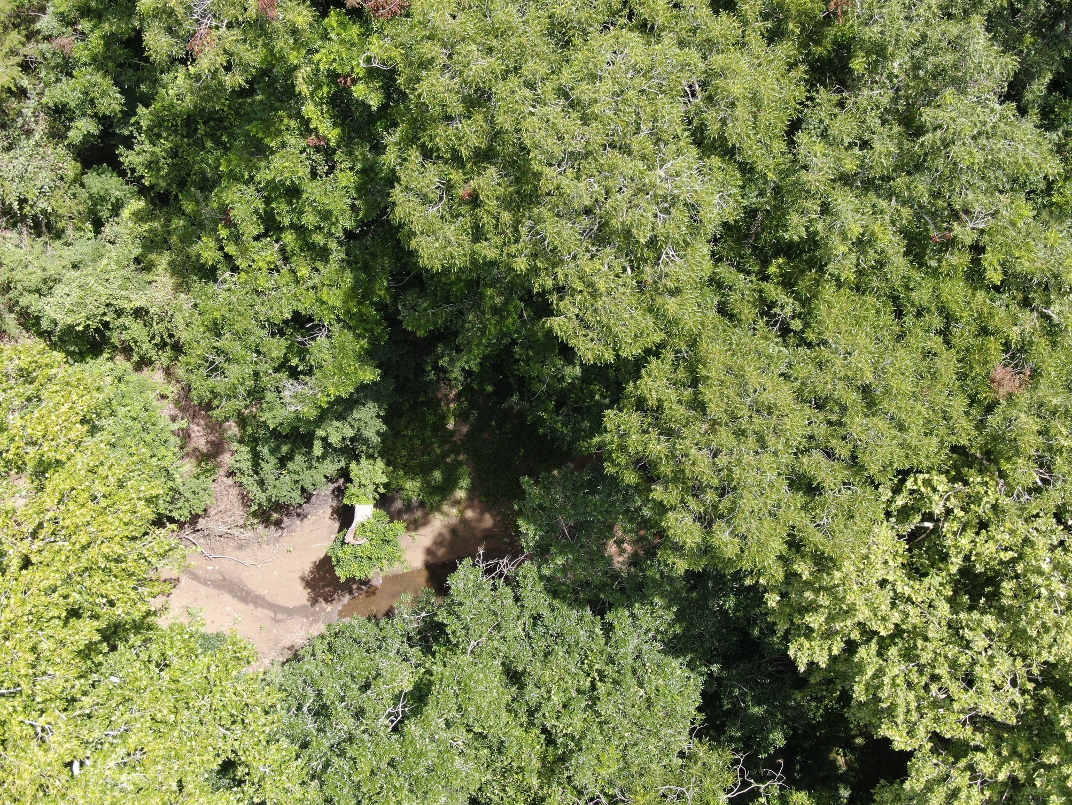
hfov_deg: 38.9
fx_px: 1518
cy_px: 403
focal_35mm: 49
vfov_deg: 29.7
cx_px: 532
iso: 100
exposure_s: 1/200
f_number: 3.8
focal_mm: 8.6
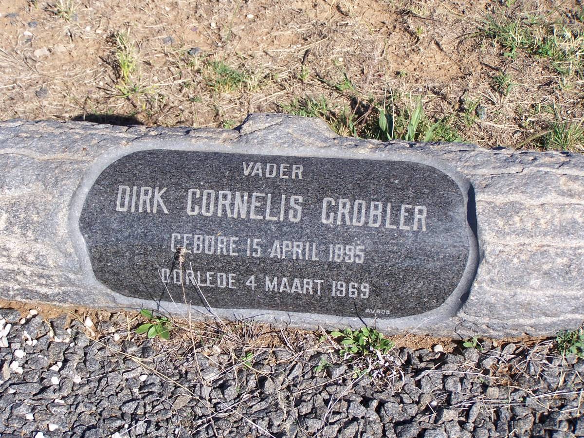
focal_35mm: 75
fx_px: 1265
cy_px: 219
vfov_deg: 19.6
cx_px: 292
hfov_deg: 26.0
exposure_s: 1/1000
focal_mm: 12.4
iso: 80
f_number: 3.2
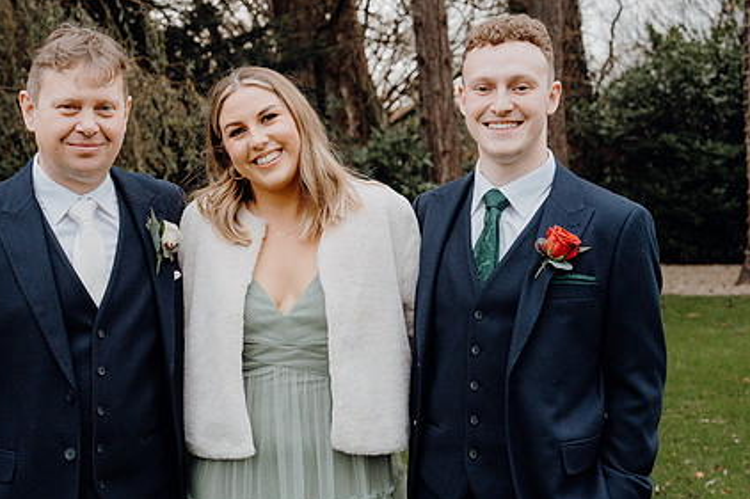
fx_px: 1374
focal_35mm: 66
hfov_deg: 30.4
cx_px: 272
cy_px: 312
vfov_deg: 20.6
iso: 4000
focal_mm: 48
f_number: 5
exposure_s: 1/250
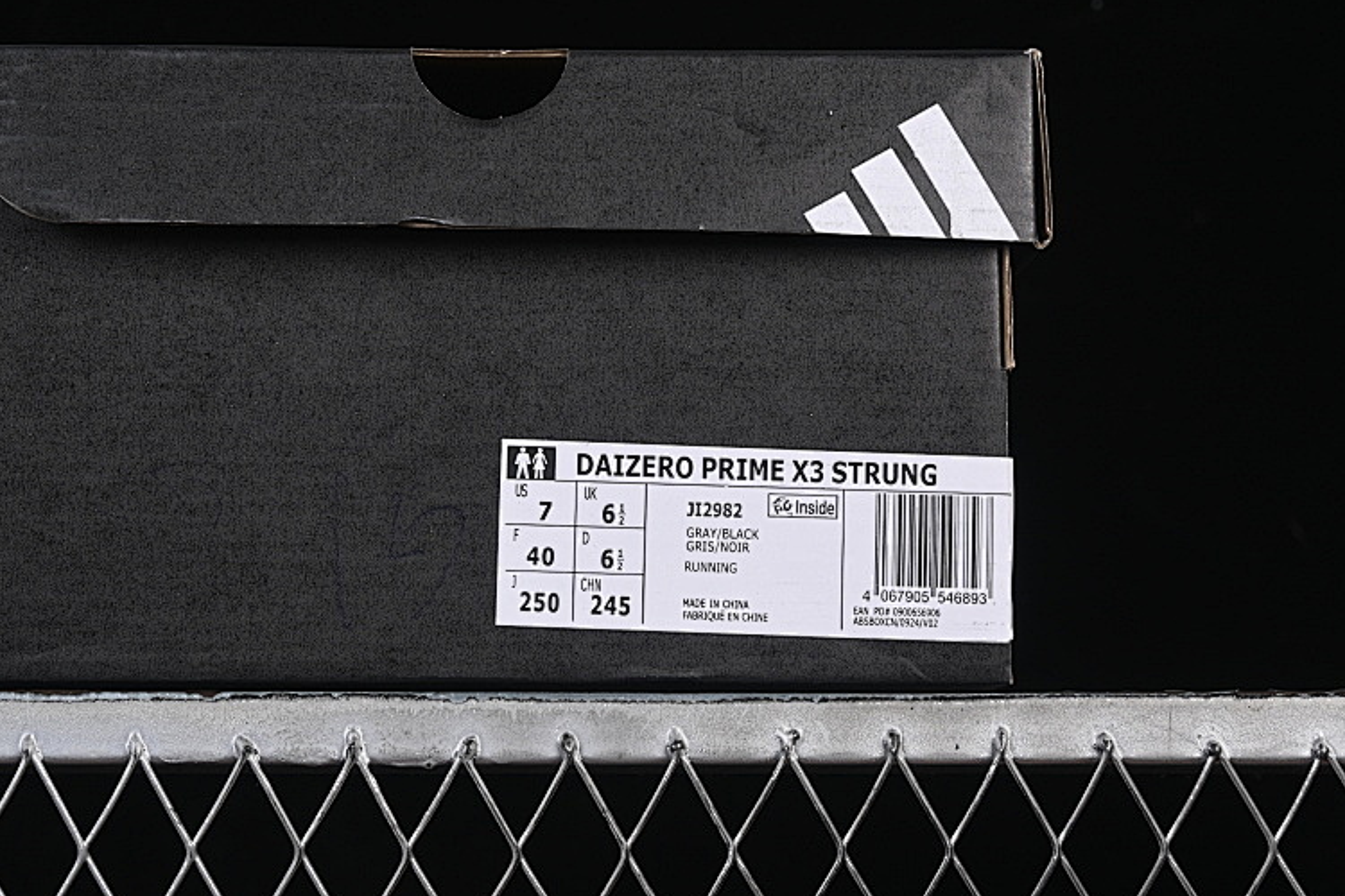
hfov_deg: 18.9
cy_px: 290
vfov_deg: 12.7
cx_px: 466
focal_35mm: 108
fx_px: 4035
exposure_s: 1/80
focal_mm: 50
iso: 160
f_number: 8
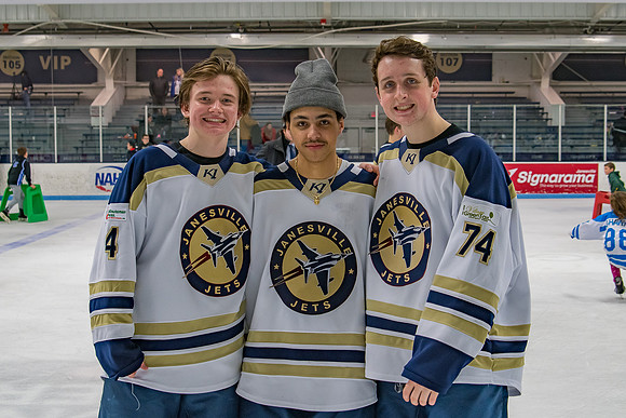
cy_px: 194
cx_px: 319
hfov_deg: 36.8
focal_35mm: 54
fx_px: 940
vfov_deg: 25.1
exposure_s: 1/250
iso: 500
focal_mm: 31
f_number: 4.5
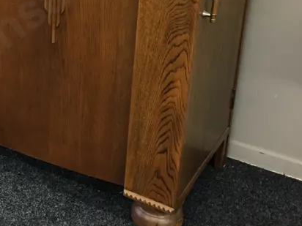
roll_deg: -2.0
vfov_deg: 20.0
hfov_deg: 26.1
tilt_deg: -18.8
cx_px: 23
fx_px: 628
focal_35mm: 72
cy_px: 20
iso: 100
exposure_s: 1/17
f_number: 2.2
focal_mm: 4.15
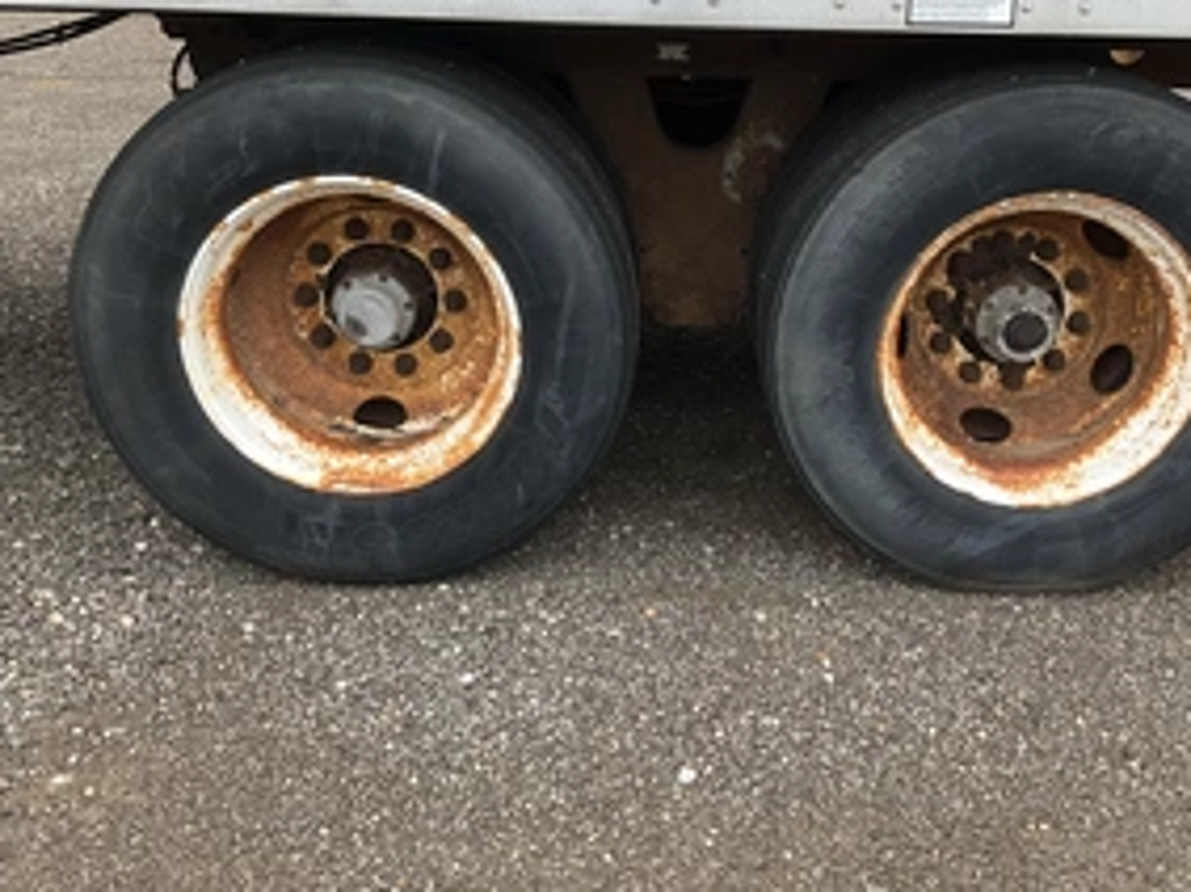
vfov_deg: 35.0
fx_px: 1410
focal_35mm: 41
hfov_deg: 45.6
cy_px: 349
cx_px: 690
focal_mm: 3
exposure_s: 1/495
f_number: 1.8
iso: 25
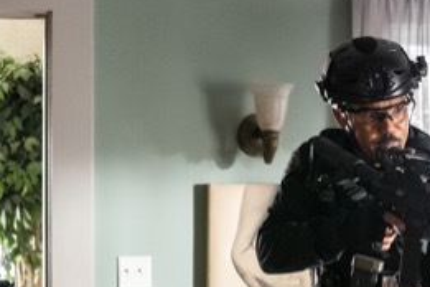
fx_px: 1600
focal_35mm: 134
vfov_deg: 10.2
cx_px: 161
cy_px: 237
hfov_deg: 15.3
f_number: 5.6
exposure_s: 1/200
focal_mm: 70
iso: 20000
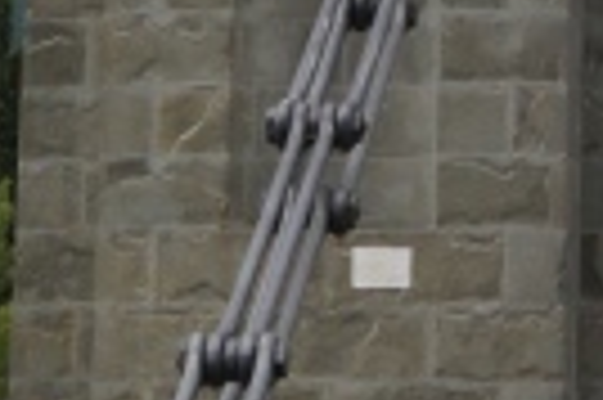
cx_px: 999
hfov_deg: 8.7
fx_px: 3831
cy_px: -607
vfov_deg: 5.7
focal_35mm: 229
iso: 100
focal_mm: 20
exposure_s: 1/125
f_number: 8
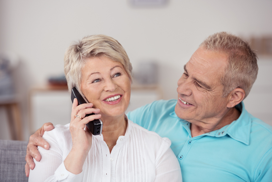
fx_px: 1020
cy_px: 91
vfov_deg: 10.2
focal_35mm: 135
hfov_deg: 15.2
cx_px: 136
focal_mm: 135
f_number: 3.2
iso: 100
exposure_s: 1/200
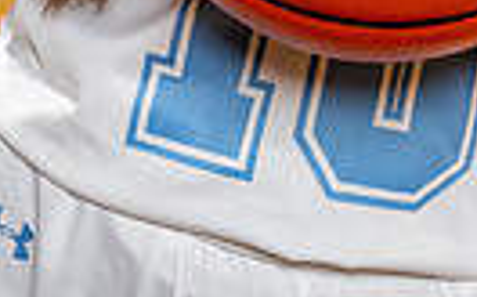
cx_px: 361
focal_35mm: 219
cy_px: -507
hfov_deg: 9.6
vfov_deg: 5.7
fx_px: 2842
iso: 400
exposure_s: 1/250
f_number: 5.6
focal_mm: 63
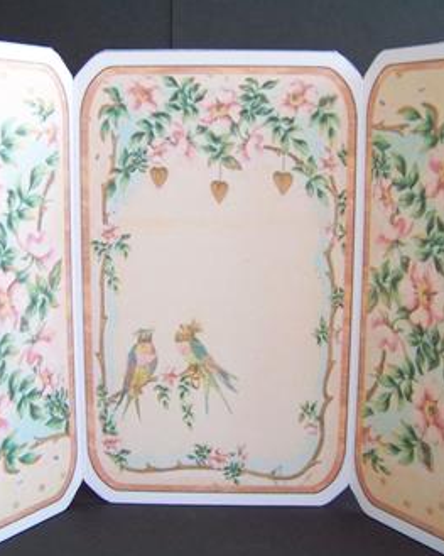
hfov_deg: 31.4
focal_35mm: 48
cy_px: 281
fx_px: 789
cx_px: 210
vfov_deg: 38.8
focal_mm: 5.85
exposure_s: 1/30
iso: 340
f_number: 2.8
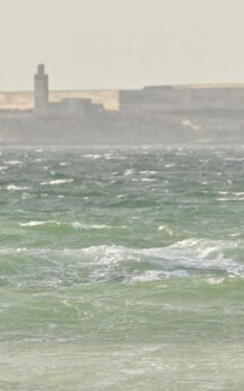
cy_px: 44
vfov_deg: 3.2
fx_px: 7071
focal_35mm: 664
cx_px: 371
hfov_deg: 2.0
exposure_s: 1/1000
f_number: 5.6
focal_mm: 220
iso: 200
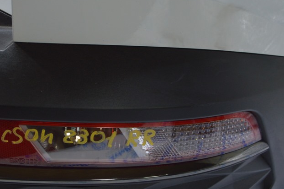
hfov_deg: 24.0
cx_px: 73
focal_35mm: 84
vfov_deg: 16.2
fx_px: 662
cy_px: 128
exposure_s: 1/20
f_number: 5.6
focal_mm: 34
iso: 400
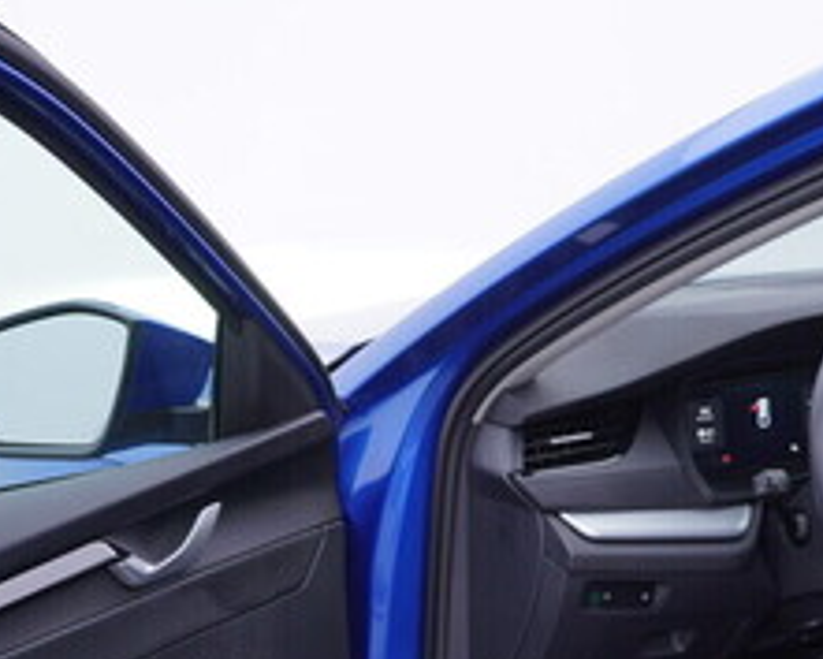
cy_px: 620
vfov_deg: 17.9
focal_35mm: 84
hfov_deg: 22.7
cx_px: 376
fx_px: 2047
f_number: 3.2
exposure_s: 1/50
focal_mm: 24
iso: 125
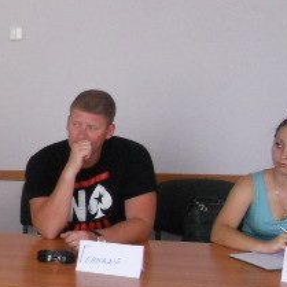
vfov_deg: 23.3
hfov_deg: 20.9
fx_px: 685
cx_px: -113
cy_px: 228
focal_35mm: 73
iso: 400
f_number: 3.2
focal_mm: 4.9
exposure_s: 1/80
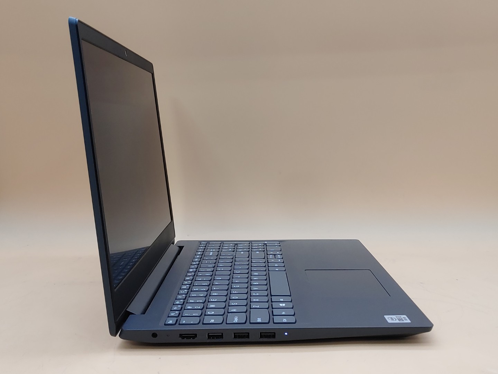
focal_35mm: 41
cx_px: 249
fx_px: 590
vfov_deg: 35.1
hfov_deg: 45.8
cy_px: 187
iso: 50
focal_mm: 4.36
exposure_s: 1/120
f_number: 1.8
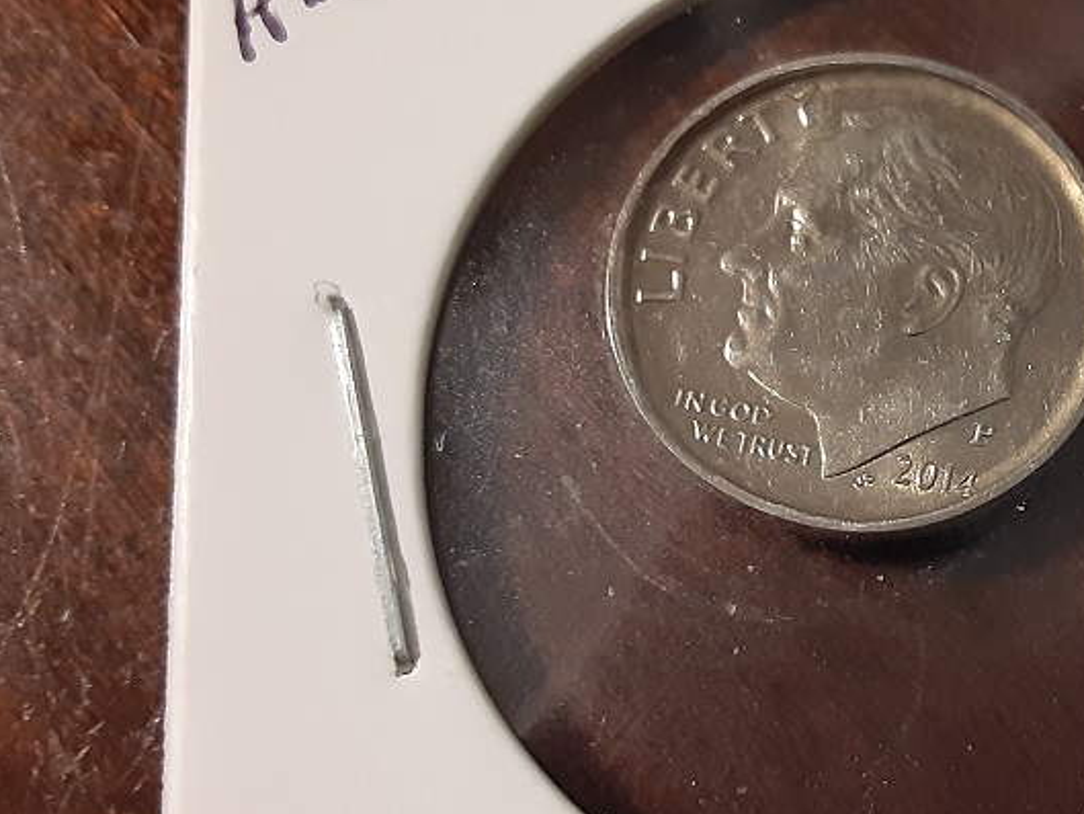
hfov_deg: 36.0
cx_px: 965
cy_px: 425
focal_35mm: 50
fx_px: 1566
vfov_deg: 29.1
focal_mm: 2.91
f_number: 1.9
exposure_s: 1/24
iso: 250
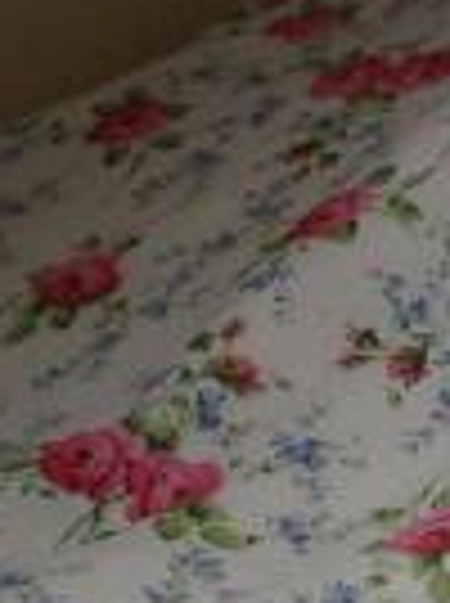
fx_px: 4399
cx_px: 670
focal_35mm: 253
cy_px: -140
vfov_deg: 7.8
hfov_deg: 5.8
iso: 50
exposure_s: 1/40
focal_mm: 4.13
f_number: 2.4
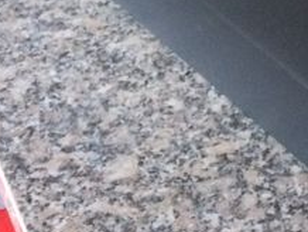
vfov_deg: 10.5
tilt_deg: -29.0
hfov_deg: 14.2
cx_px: 405
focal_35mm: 133
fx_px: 1185
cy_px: -180
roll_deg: +3.1
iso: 320
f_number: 2.2
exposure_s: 1/17
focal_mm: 4.15
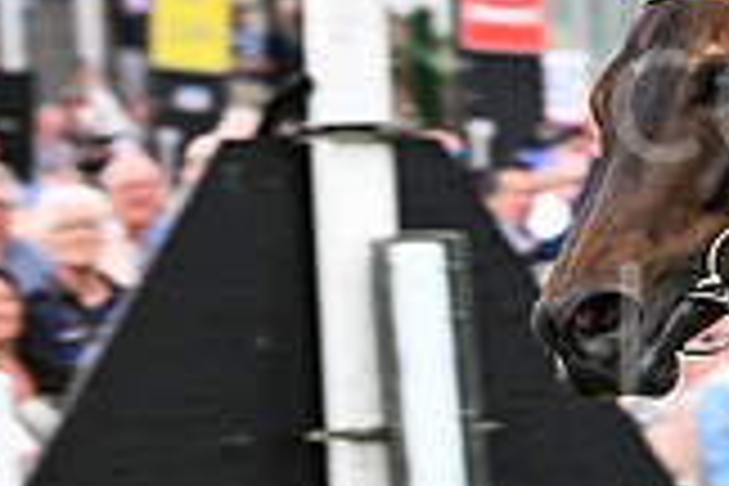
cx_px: 1202
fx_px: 9416
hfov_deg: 4.4
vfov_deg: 3.0
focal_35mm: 465
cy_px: 380
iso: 640
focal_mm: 130
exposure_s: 1/640
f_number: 5.6
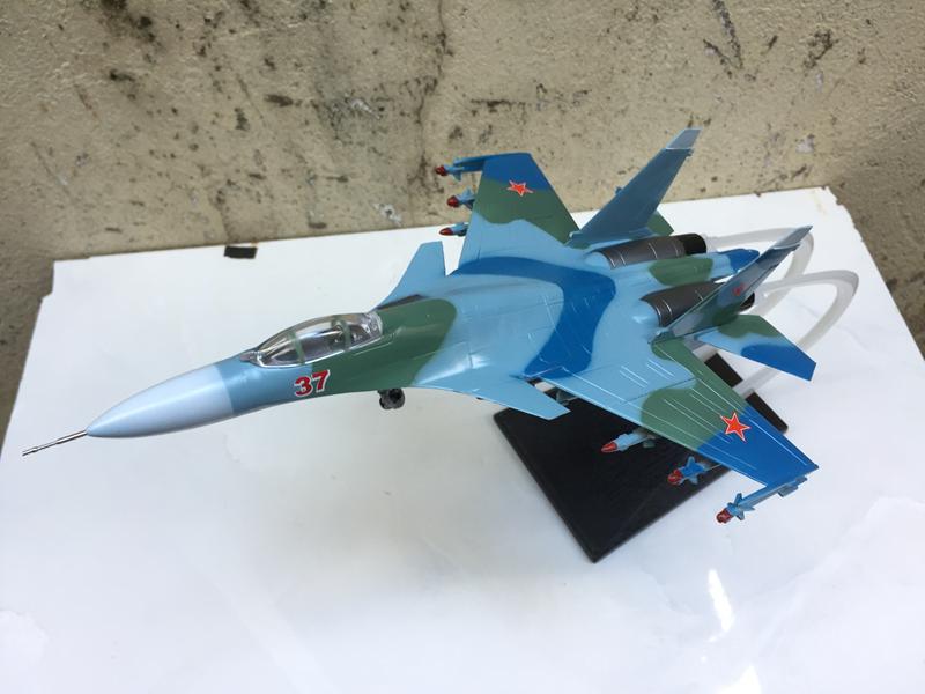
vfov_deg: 48.2
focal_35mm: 29
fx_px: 775
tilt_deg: -53.7
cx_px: 462
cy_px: 347
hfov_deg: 61.7
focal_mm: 4.15
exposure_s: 1/50
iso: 40
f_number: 2.2
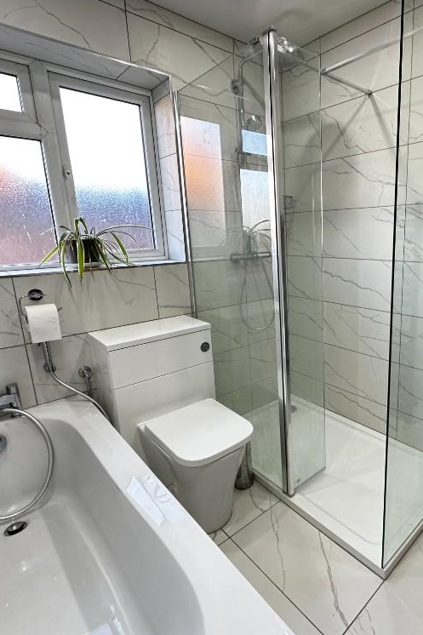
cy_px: 309
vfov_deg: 84.0
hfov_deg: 59.2
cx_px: 308
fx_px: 353
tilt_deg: -13.0
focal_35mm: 20
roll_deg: +1.2
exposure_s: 1/100
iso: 160
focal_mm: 2.22
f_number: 2.2
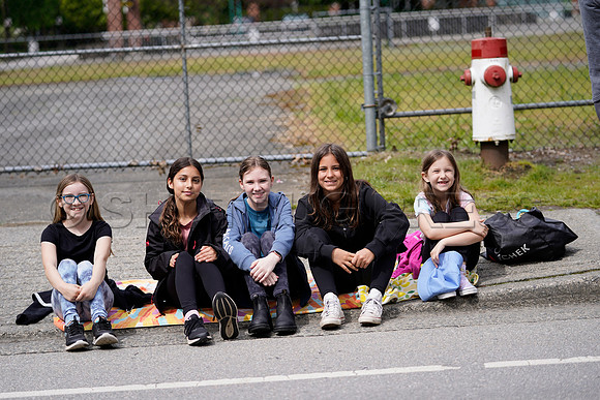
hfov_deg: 22.6
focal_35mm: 90
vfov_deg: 15.2
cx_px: 300
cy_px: 200
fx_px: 1500
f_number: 2.8
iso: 100
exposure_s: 1/400
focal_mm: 90
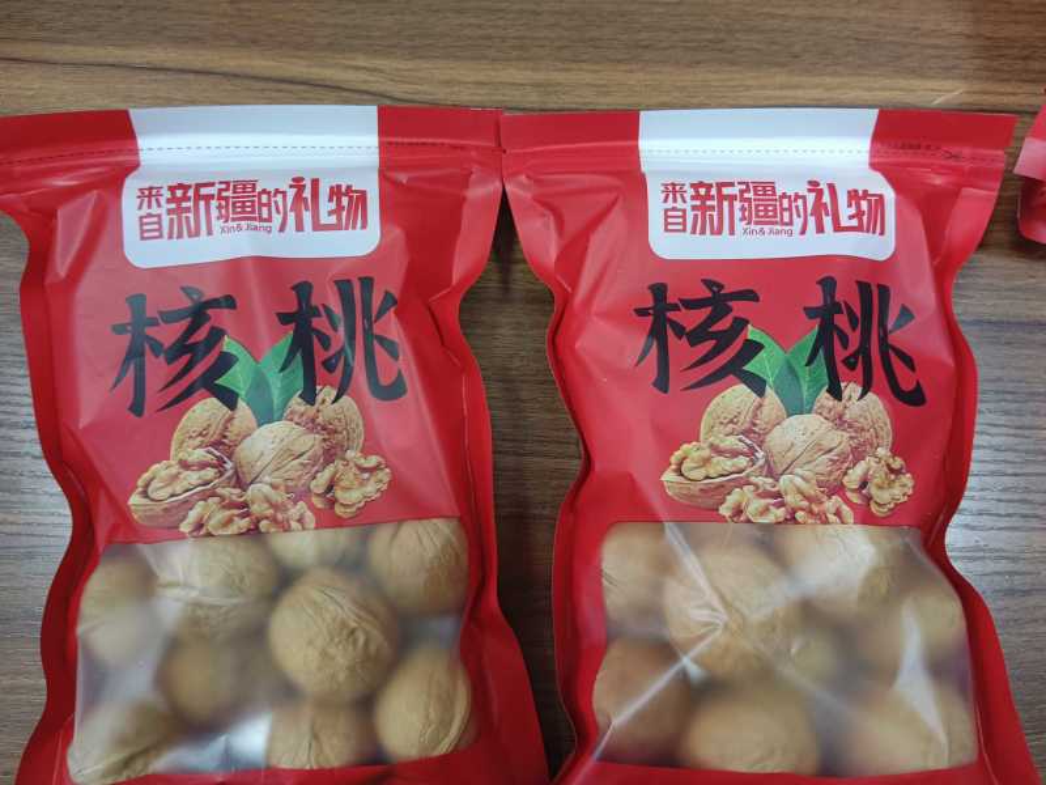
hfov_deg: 67.3
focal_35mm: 26
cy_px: 392
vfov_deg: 53.1
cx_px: 523
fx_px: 786
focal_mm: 3.96
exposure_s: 1/33.4
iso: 1167
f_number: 1.8
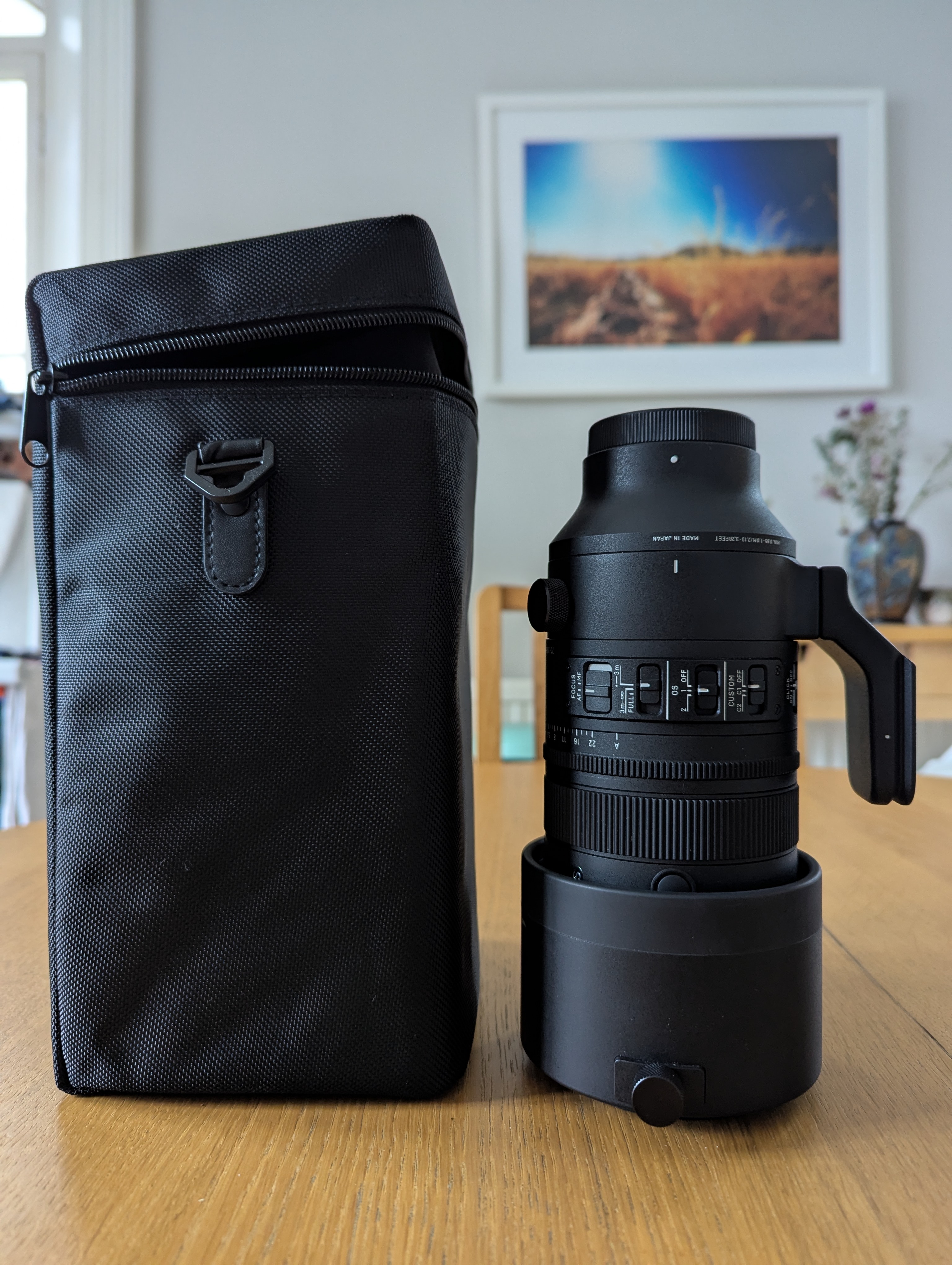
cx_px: 476
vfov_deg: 71.5
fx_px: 878
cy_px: 632
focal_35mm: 24
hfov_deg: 56.9
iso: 434
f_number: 1.85
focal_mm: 6.81
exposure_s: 1/23.8
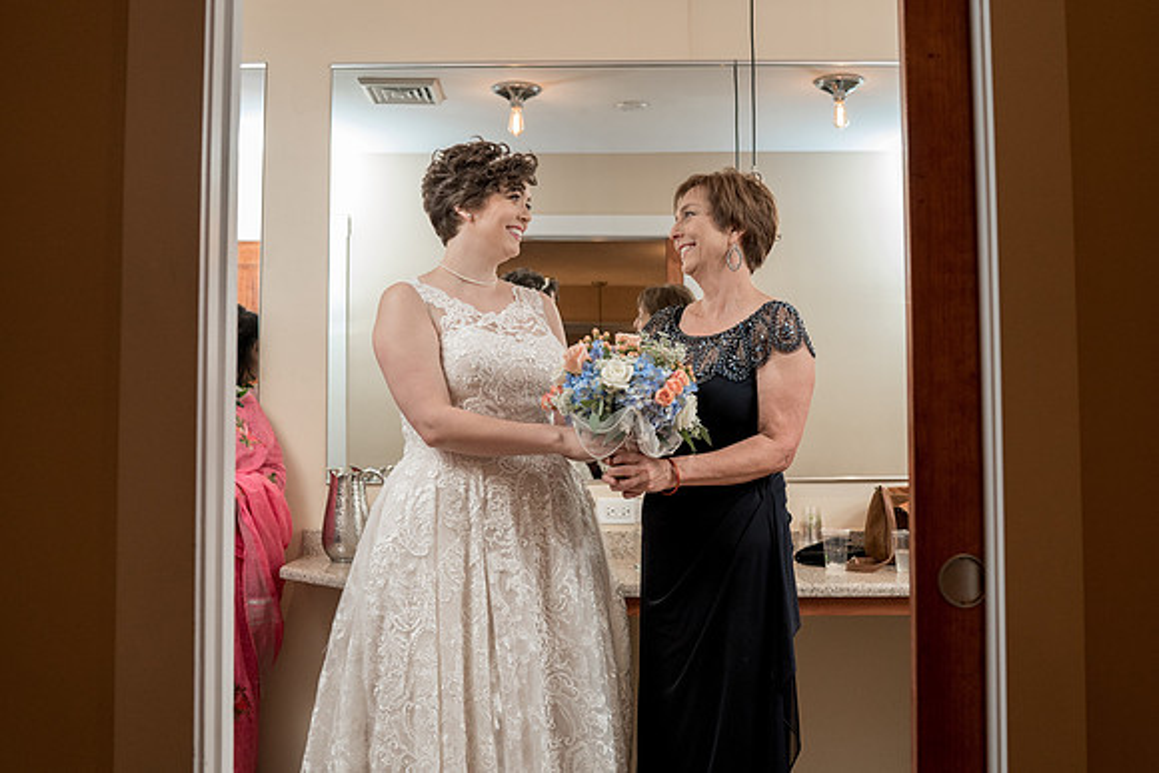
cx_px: 585
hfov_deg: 48.9
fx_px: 1276
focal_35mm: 40
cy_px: 346
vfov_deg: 33.7
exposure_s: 1/200
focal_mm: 35
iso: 1600
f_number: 4
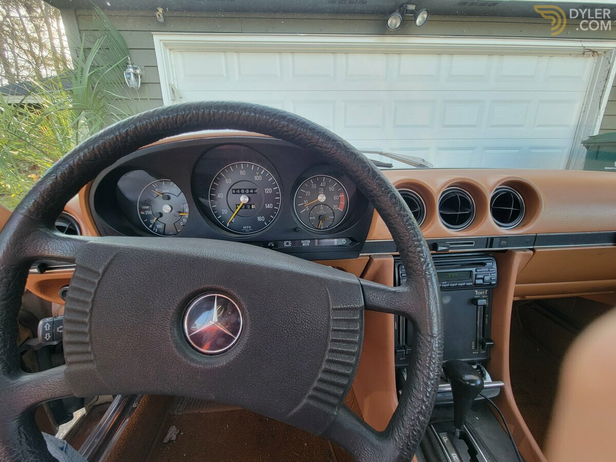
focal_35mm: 13
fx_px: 231
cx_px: 308
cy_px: 231
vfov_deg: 89.9
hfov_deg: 106.2
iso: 64
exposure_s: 1/60
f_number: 2.2
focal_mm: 2.2
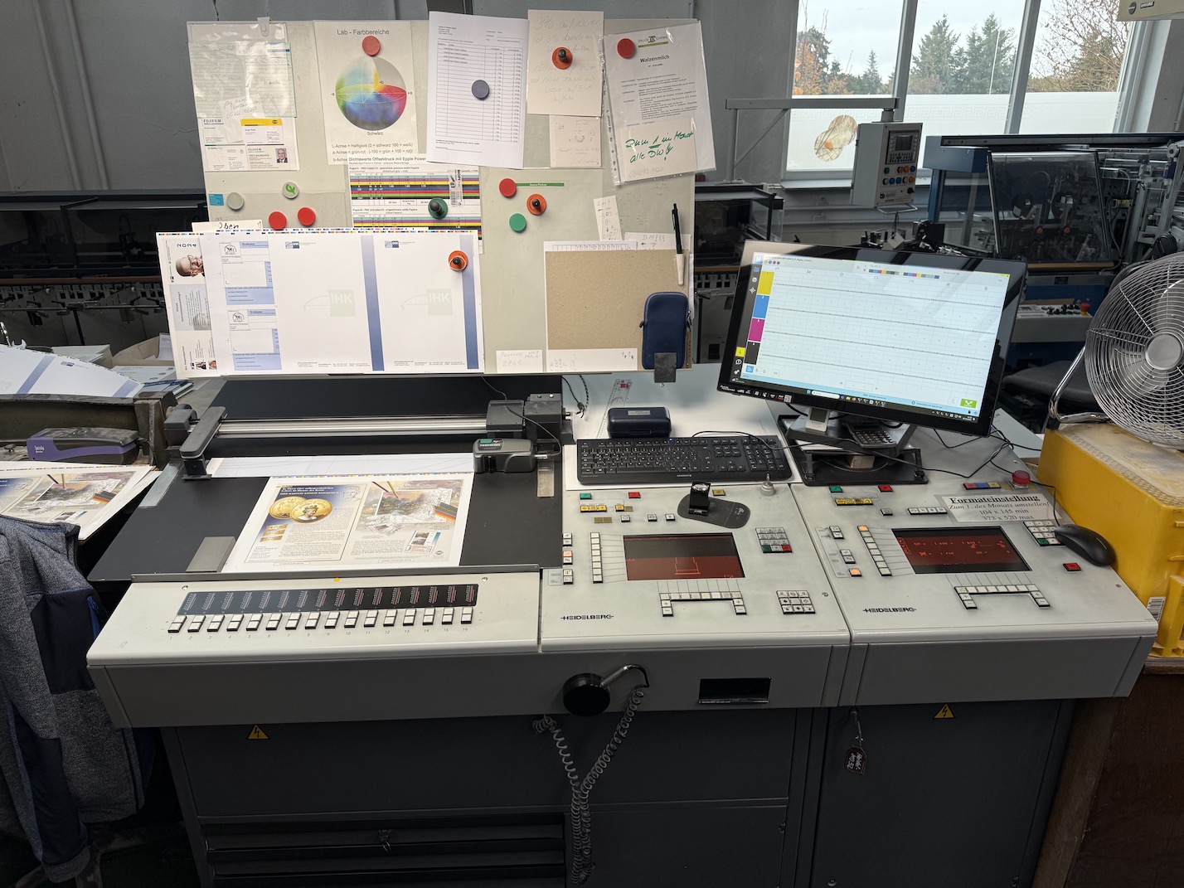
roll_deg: +0.9
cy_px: 444
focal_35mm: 24
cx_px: 592
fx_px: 821
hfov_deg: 71.6
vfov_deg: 56.8
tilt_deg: -21.8
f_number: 1.78
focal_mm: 6.76
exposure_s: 1/100
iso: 80
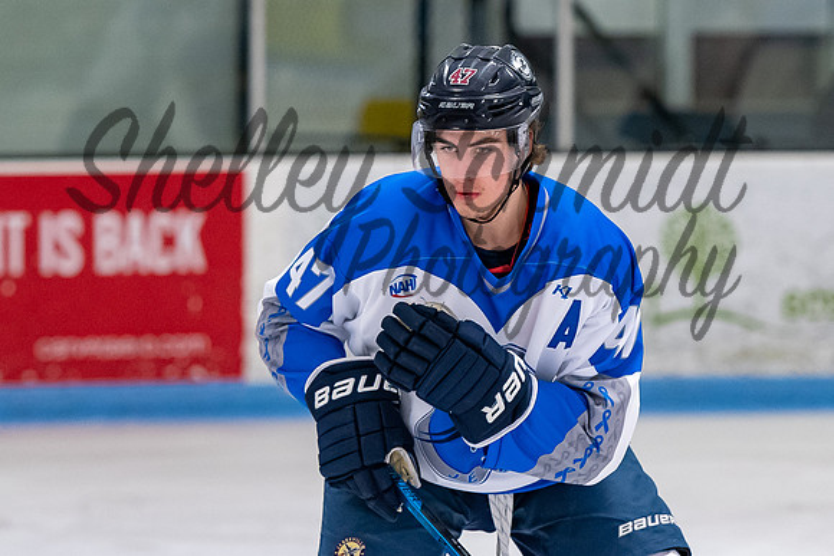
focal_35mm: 387
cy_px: 186
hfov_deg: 5.3
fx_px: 8968
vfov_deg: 3.6
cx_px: 429
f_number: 3.2
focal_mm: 160
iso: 2000
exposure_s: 1/800
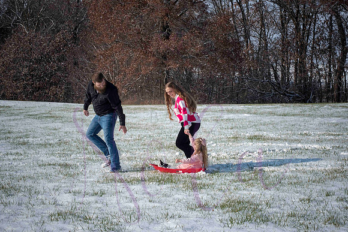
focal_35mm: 80
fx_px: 773
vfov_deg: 17.1
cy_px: 116
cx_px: 174
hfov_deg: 25.4
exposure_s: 1/1000
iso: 640
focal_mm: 80
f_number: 14
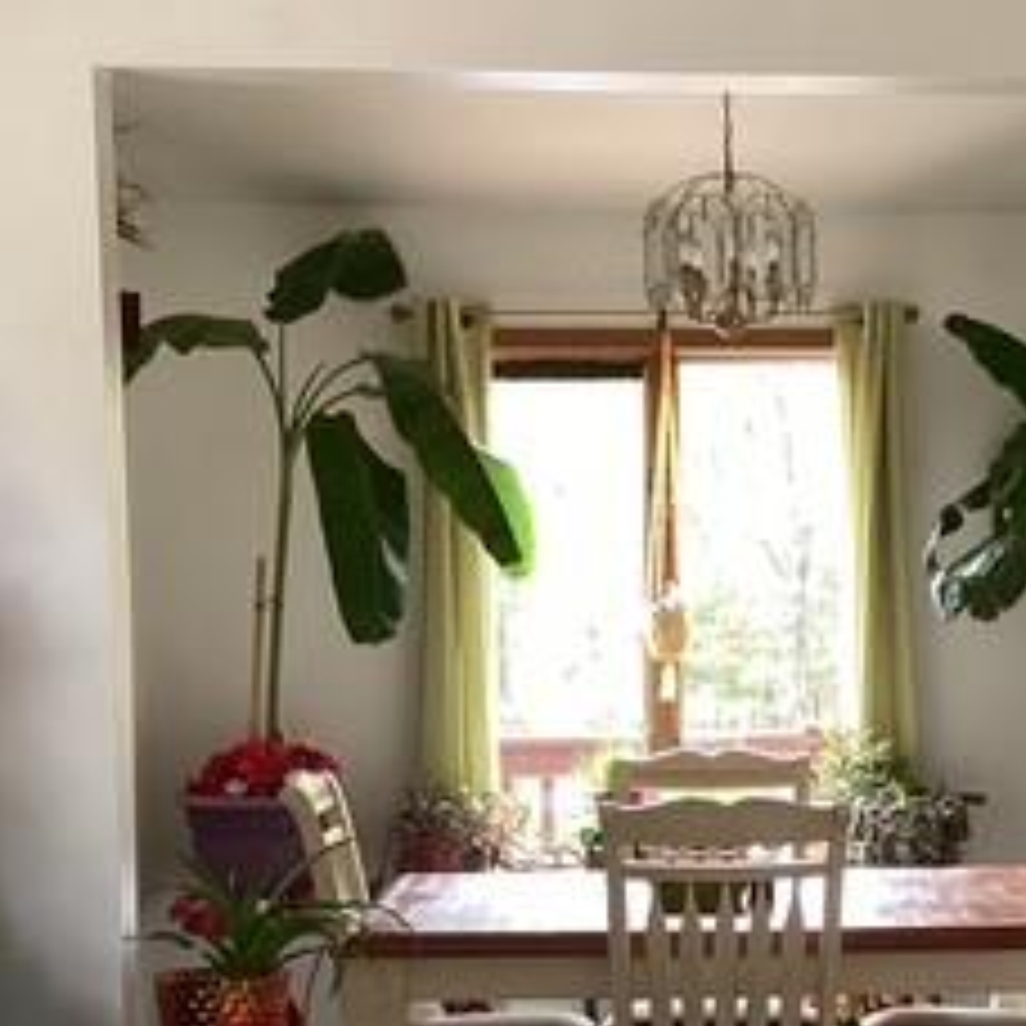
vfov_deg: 22.3
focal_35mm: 77
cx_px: 824
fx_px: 2582
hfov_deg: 22.2
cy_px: 756
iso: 200
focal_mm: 3.3
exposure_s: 1/60
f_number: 2.4
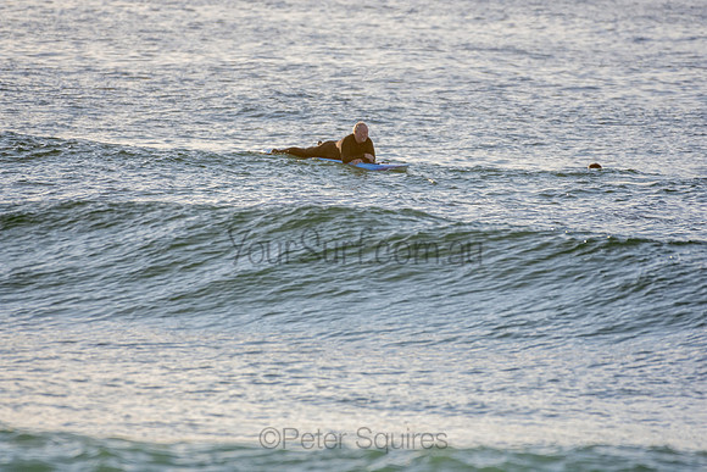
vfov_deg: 1.8
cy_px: 236
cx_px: 354
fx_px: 14732
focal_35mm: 750
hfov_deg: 2.7
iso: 200
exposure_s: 1/1250
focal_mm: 500
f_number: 5.6
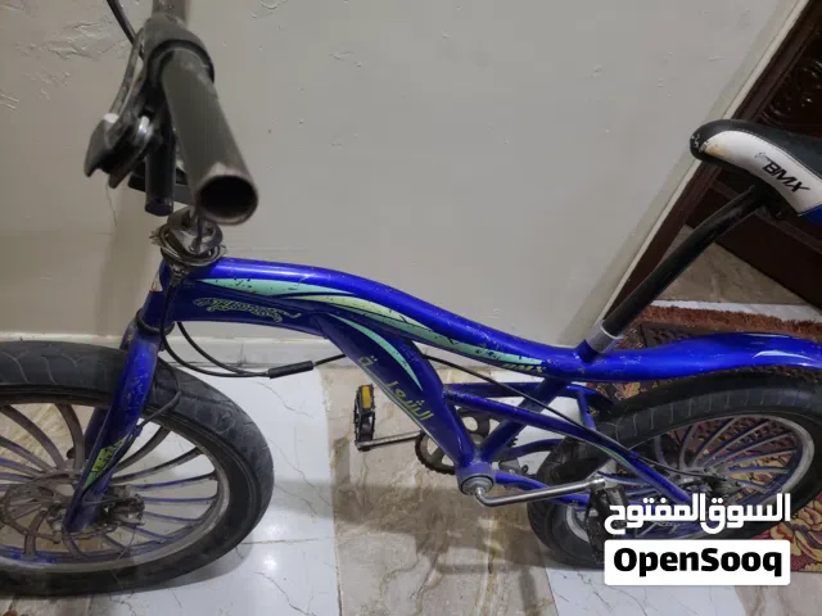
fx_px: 617
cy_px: 308
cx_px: 411
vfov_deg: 53.1
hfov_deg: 67.3
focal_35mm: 26
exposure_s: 1/17
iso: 250
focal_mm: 4.3
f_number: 1.5
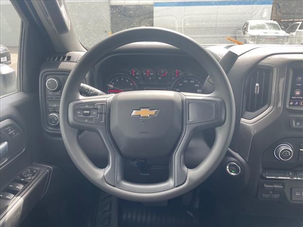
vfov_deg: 53.1
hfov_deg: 67.3
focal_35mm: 26
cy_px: 114
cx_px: 152
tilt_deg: -21.4
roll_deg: -0.5
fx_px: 228
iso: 32
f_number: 1.6
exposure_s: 1/141
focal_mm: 4.2
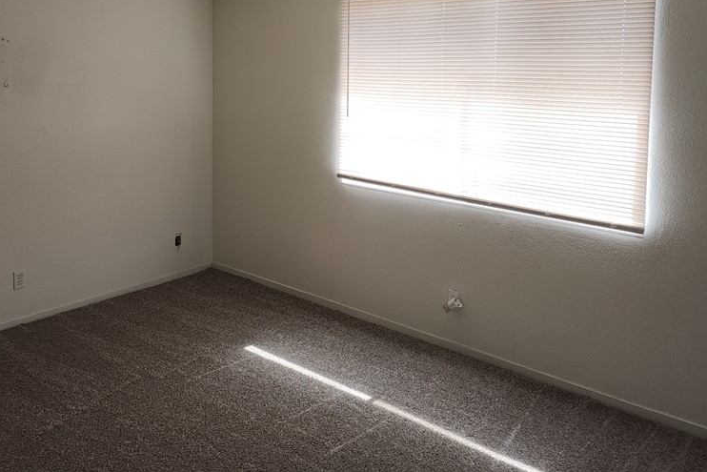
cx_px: 296
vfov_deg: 38.9
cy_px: 116
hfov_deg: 56.9
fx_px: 648
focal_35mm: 33
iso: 50
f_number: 1.8
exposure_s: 1/60
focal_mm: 6.4
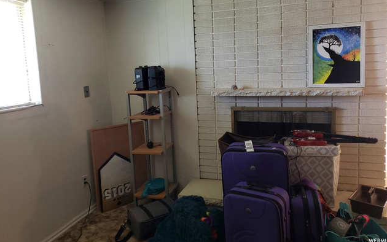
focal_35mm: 28
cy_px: 96
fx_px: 295
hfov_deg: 66.5
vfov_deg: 44.3
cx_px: 195
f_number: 1.5
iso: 250
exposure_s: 1/40
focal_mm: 4.3
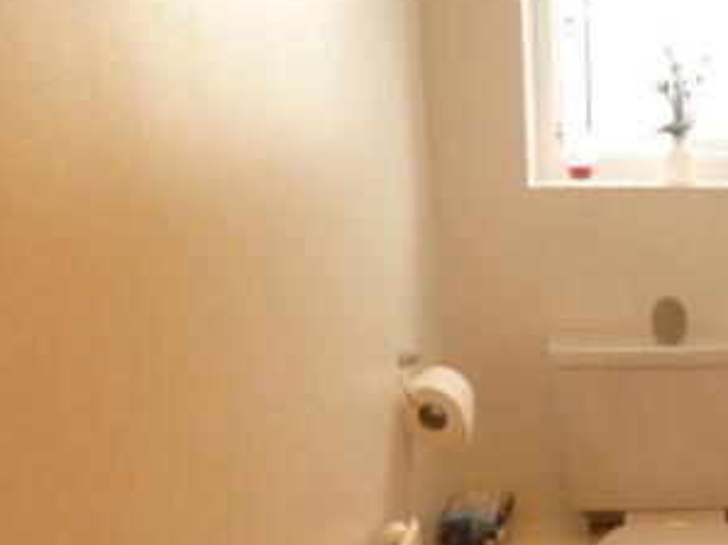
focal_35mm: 47
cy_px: 478
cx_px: 705
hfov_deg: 36.9
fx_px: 988
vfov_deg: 29.7
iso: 400
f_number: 3.3
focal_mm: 4.3
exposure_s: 1/40
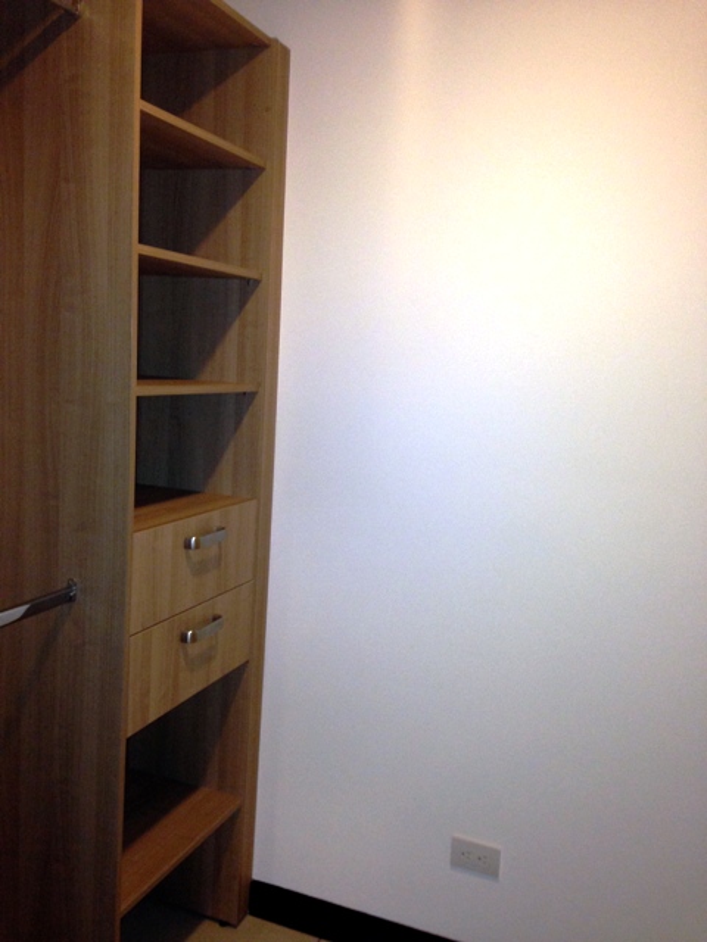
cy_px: 471
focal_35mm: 33
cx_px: 354
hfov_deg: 42.9
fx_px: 899
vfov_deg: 55.4
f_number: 2.4
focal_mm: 4.12
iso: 125
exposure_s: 1/20
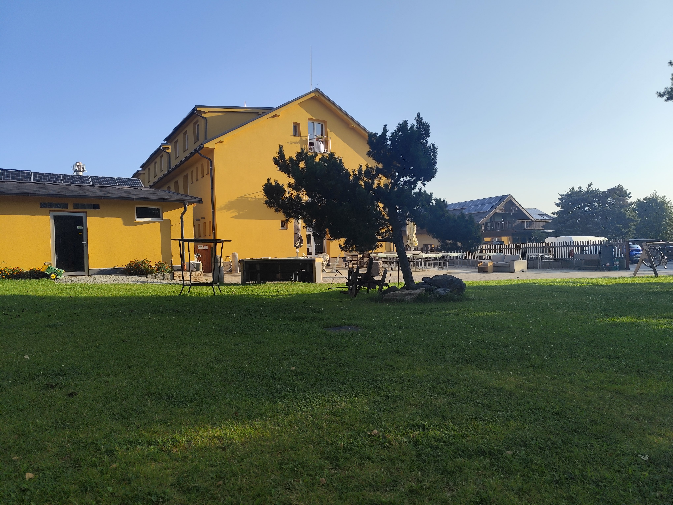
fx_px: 447
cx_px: 336
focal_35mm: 23
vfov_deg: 58.9
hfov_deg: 73.9
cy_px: 252
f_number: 1.65
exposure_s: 1/954
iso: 50
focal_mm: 6.19
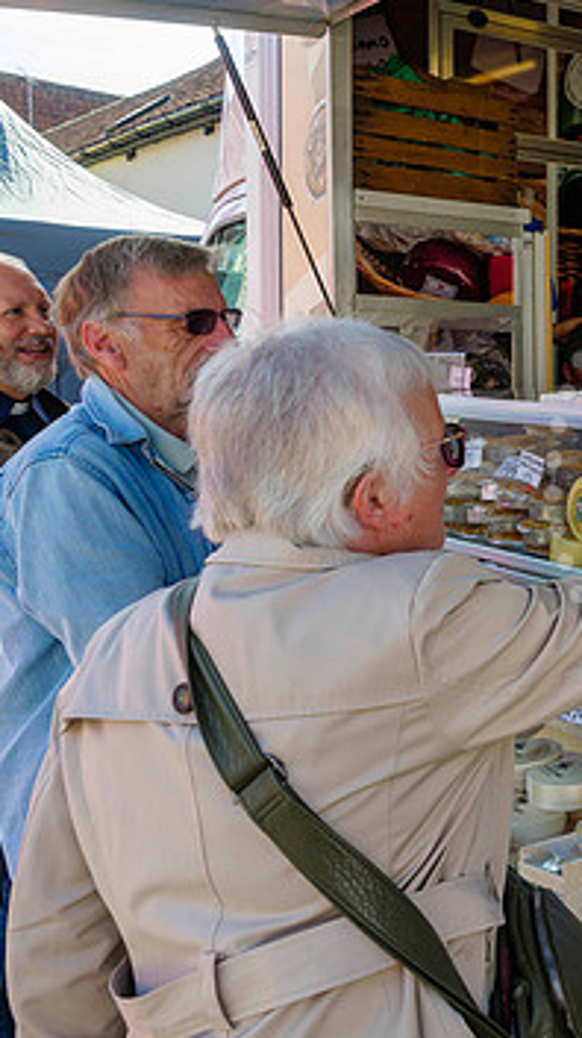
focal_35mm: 43
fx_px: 1182
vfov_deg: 47.3
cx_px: 826
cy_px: 475
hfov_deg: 23.3
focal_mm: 12
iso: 200
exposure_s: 1/200
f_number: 5.6
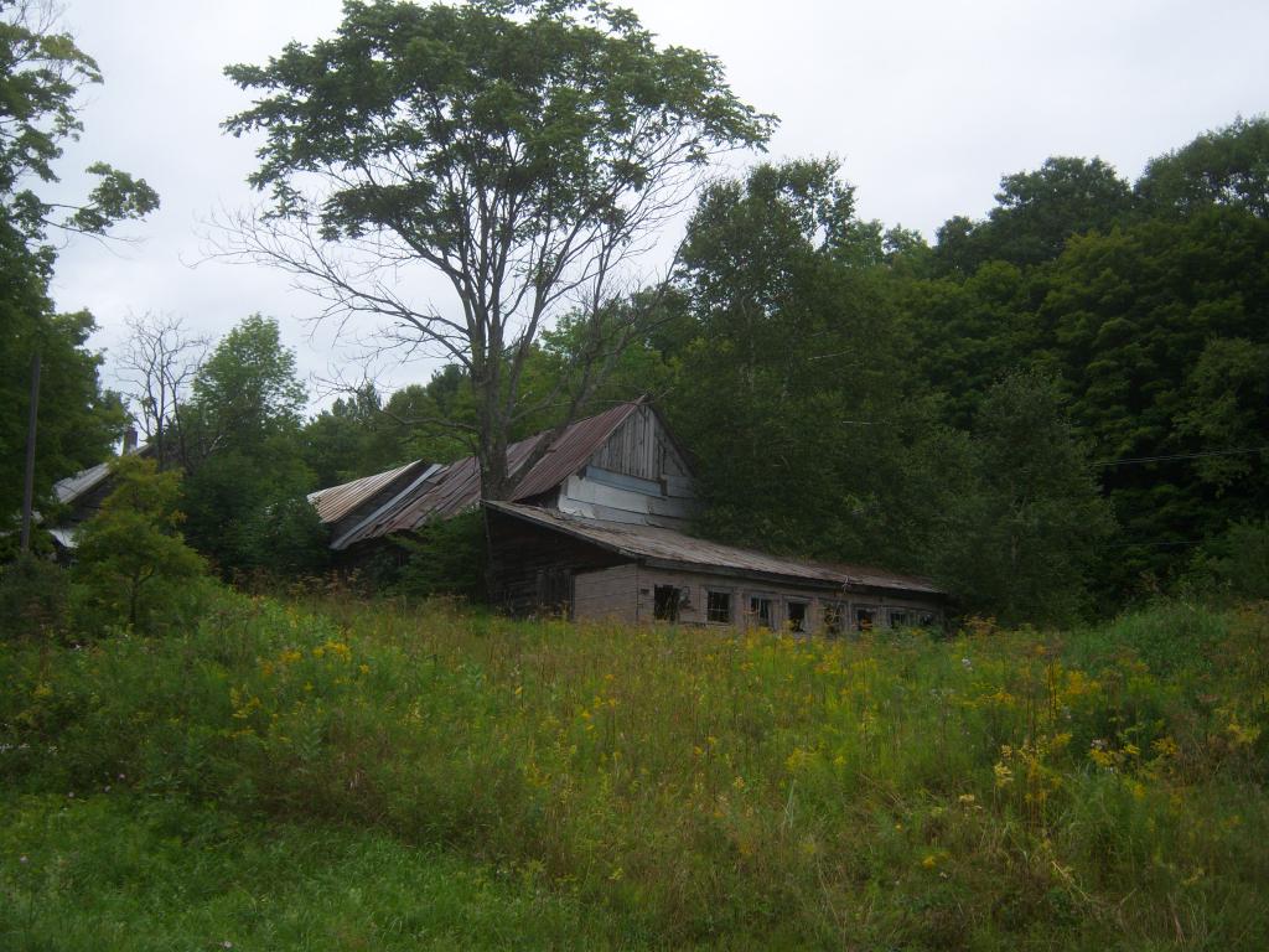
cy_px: 476
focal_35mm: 36
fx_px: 1320
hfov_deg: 51.4
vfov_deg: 39.7
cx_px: 634
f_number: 2.8
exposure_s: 1/500
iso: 80
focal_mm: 7.5
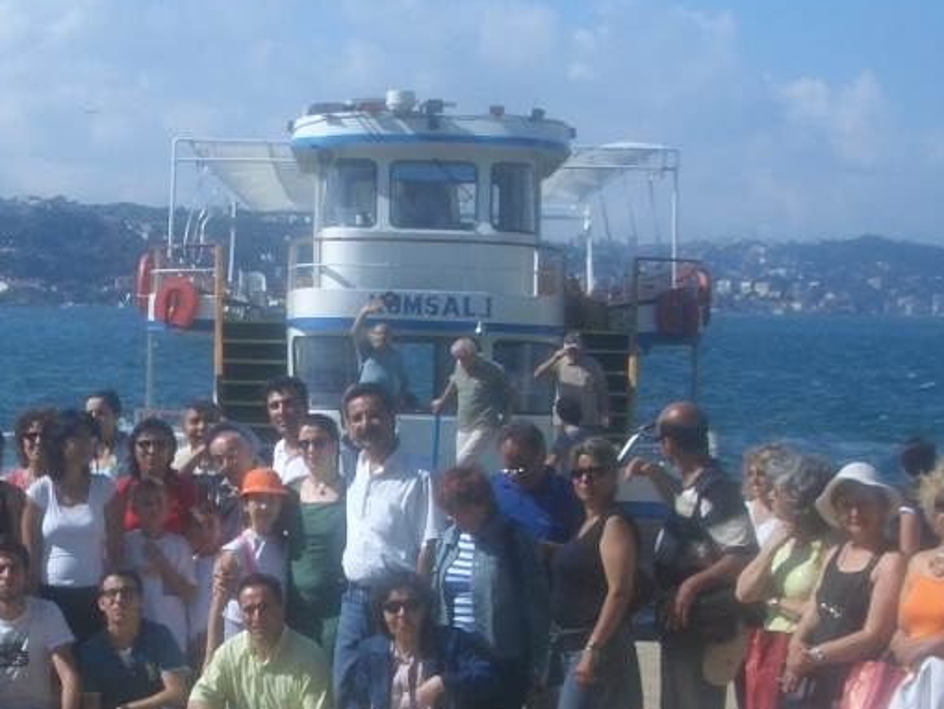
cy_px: 603
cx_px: 59
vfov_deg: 16.6
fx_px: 2400
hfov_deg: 21.6
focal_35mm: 88
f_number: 4.3
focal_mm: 5.8
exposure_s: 1/800
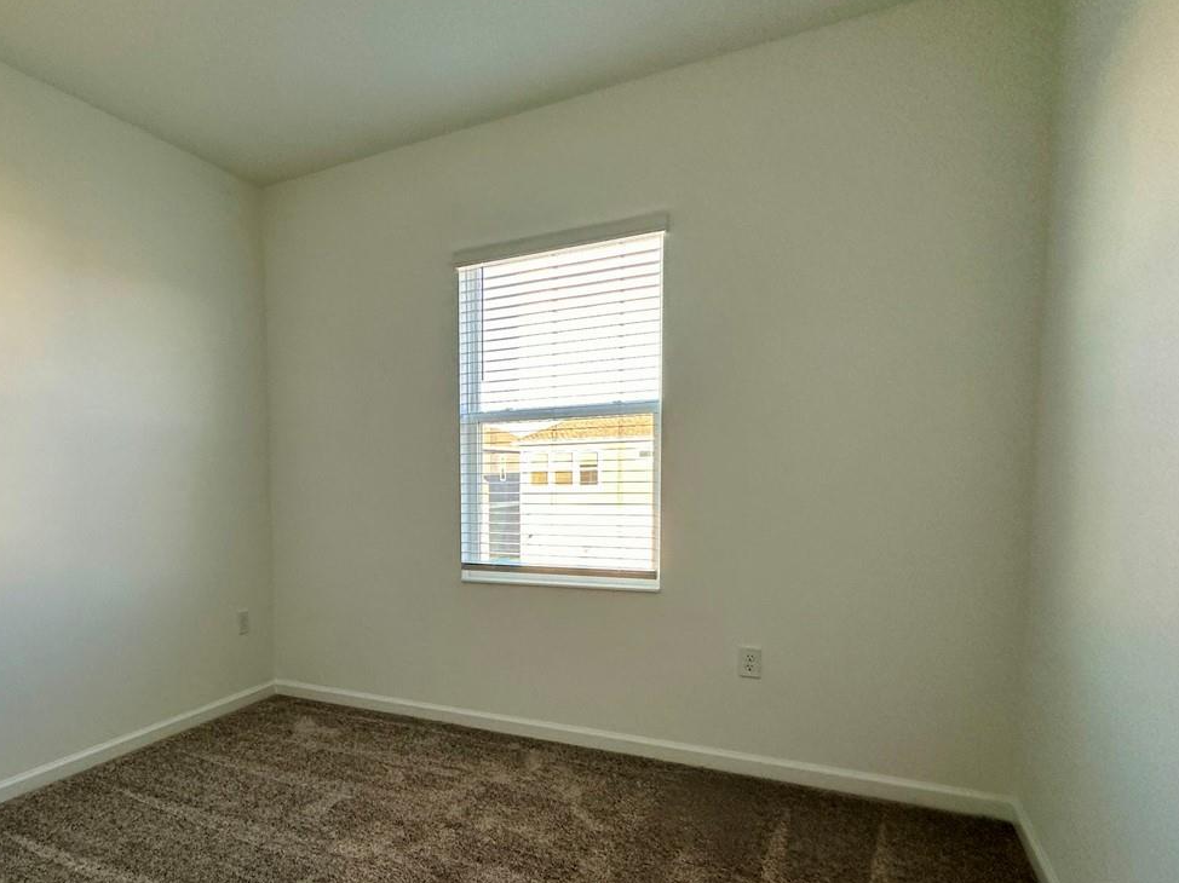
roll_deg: +0.7
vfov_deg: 58.3
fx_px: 783
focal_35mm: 23
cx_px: 355
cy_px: 539
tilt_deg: -4.1
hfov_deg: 70.8
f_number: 2.2
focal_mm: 2.22
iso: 160
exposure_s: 1/120
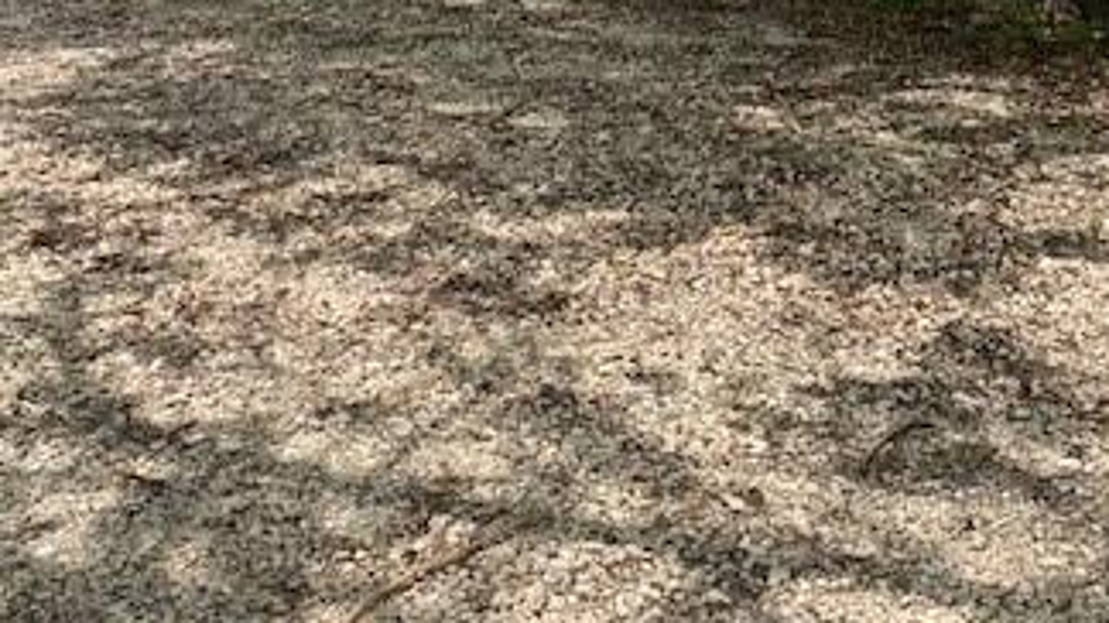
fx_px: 1646
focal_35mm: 56
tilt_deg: +0.8
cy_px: -250
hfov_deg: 37.1
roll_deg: +3.3
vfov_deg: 19.3
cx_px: 647
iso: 25
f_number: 1.8
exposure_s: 1/1011
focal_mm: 4.25
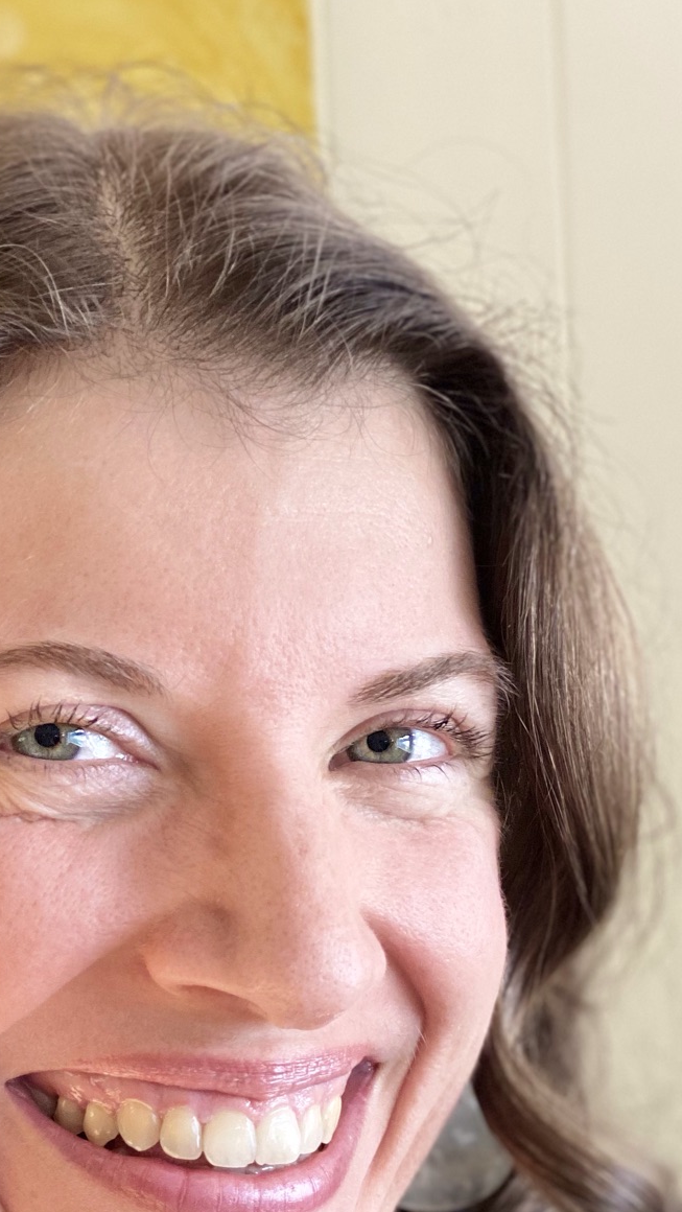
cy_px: 1051
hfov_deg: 12.1
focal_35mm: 100
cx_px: 105
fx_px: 3213
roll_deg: +3.0
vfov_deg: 21.0
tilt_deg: -4.3
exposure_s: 1/60
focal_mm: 6
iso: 125
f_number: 2
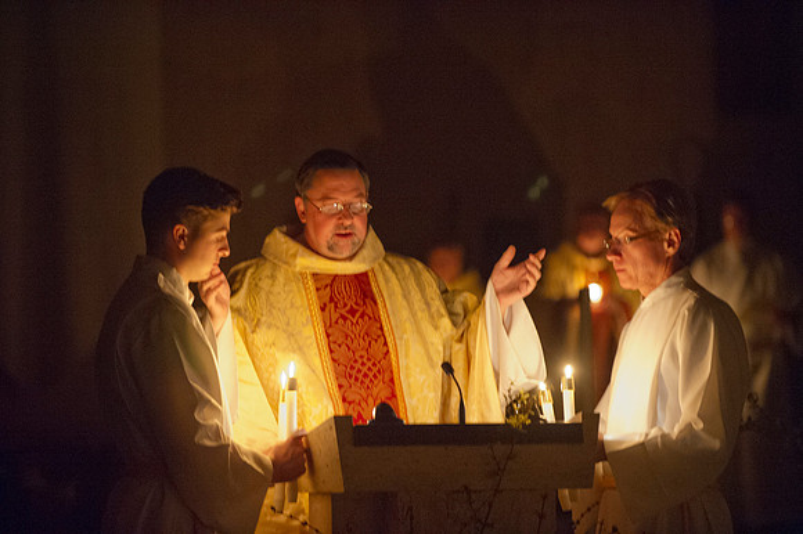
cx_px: 402
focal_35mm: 180
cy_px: 267
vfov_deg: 7.6
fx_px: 4013
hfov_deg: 11.4
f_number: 2.8
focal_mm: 180
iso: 12800
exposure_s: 1/25
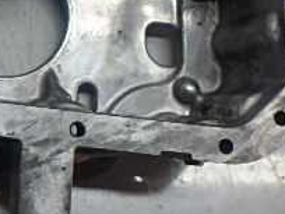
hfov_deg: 25.3
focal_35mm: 66
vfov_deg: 20.9
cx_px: -87
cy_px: -36
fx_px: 543
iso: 200
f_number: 3.5
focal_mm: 3.7
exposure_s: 1/60
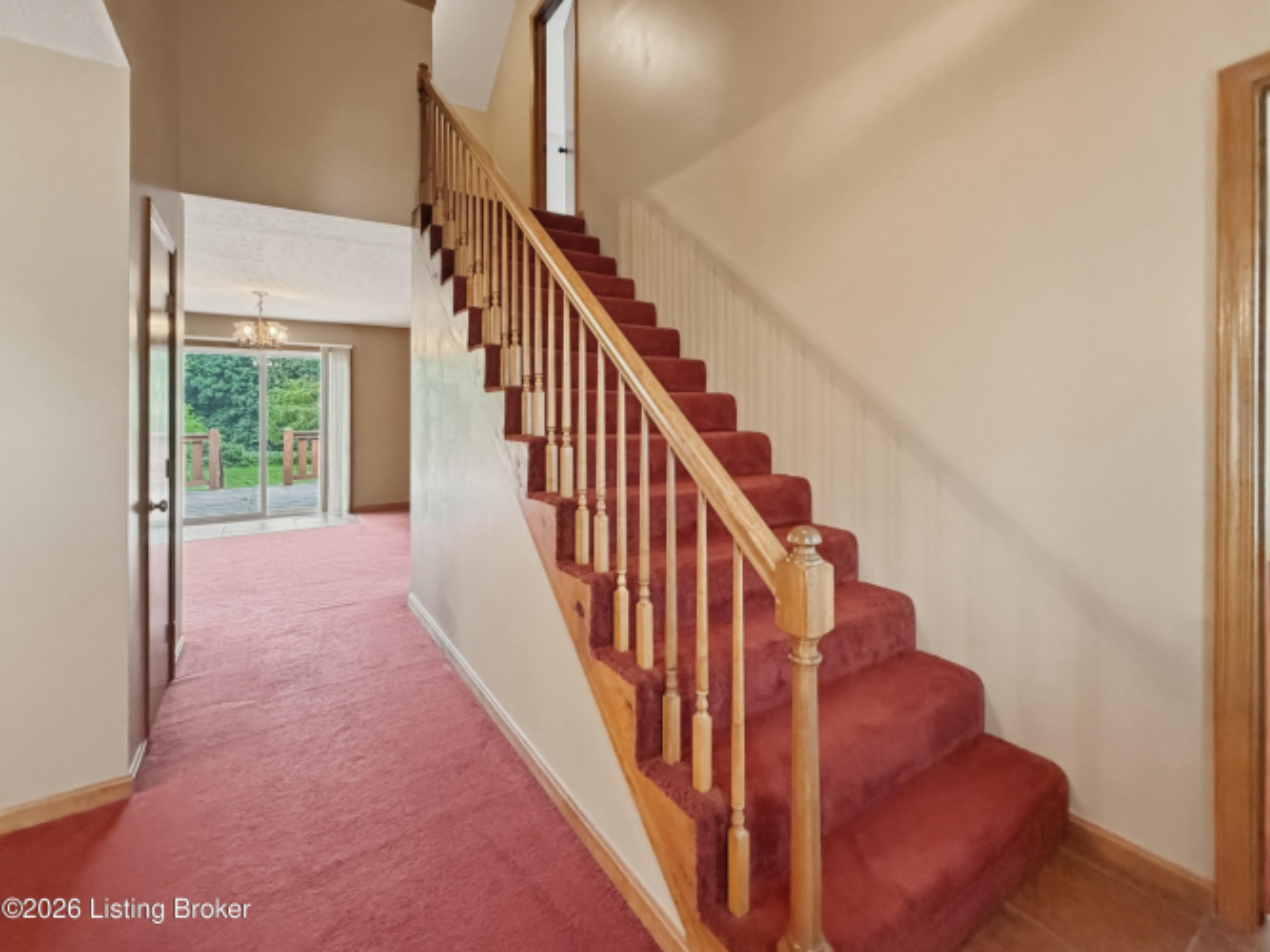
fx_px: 514
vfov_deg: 85.7
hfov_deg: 102.1
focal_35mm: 14
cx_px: 635
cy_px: 476
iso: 1000
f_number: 2.2
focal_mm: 2.2
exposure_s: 1/60
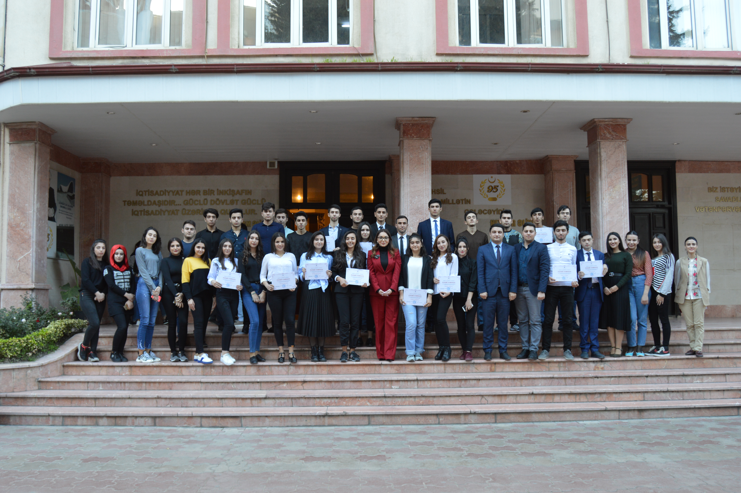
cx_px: 370
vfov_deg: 43.5
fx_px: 617
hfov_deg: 62.0
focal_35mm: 30
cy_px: 246
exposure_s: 1/80
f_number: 4.5
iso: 400
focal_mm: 20
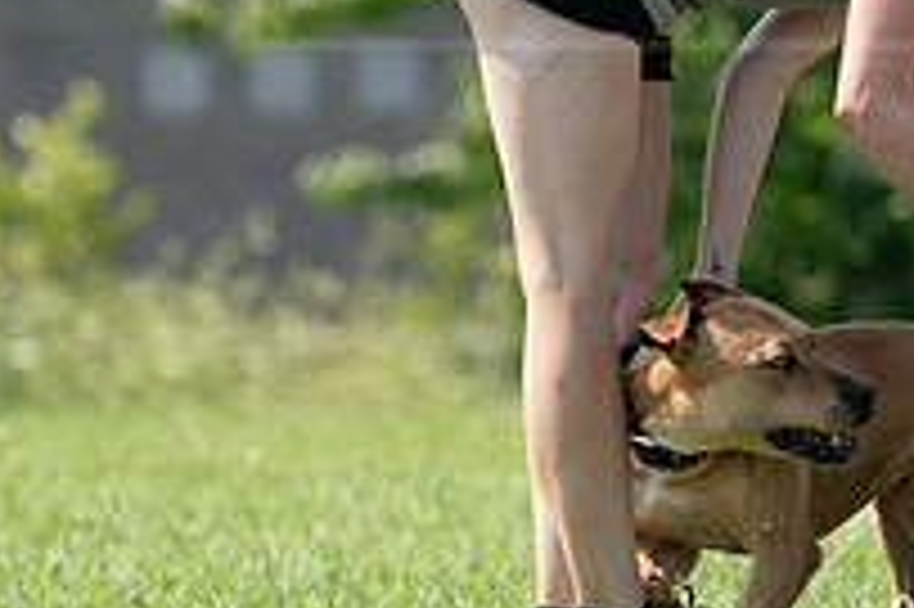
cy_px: -20
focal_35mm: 838
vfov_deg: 1.6
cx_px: 680
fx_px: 21258
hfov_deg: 2.5
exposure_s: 1/4000
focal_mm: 293
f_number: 5.6
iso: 1600
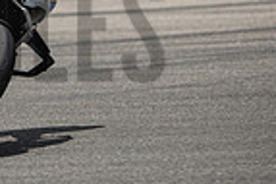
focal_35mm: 1219
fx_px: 9335
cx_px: -243
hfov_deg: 1.7
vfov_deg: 1.1
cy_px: 32
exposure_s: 1/2000
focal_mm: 200
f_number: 2.8
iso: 125
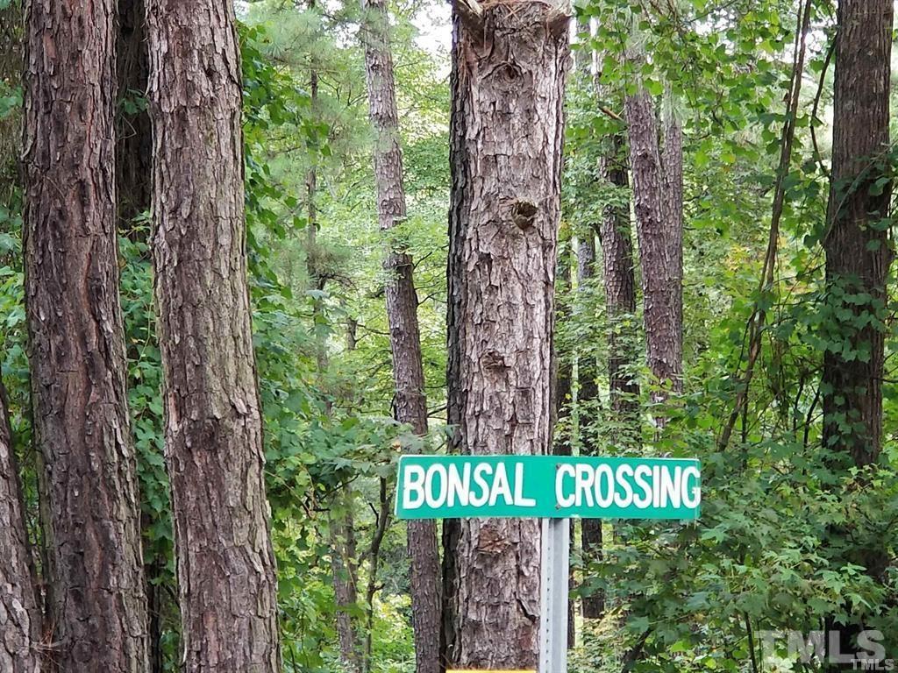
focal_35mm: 52
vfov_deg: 28.0
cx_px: 449
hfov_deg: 36.8
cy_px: 336
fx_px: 1349
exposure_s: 1/30
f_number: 2.4
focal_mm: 6
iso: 32
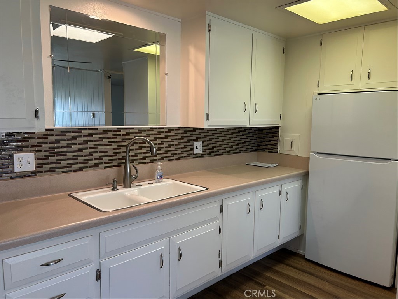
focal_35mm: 26
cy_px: 150
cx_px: 199
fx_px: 299
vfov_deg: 53.1
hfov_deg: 67.3
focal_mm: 5.7
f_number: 1.5
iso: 100
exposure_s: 1/120
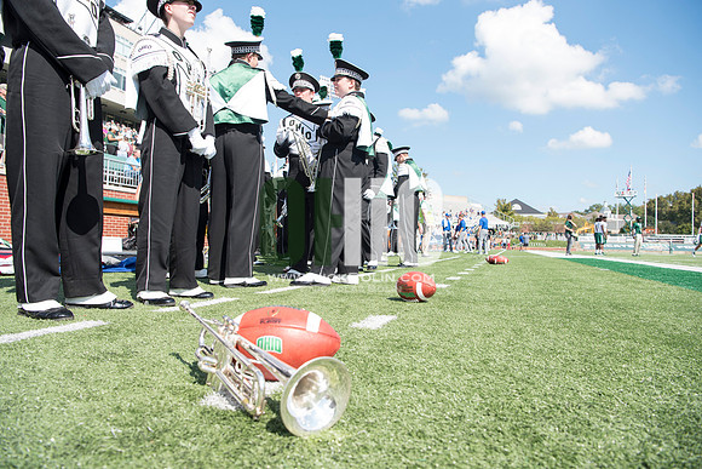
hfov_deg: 73.7
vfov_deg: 53.2
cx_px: 351
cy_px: 234
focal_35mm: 24
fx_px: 468
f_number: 5.6
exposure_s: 1/500
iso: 200
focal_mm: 24
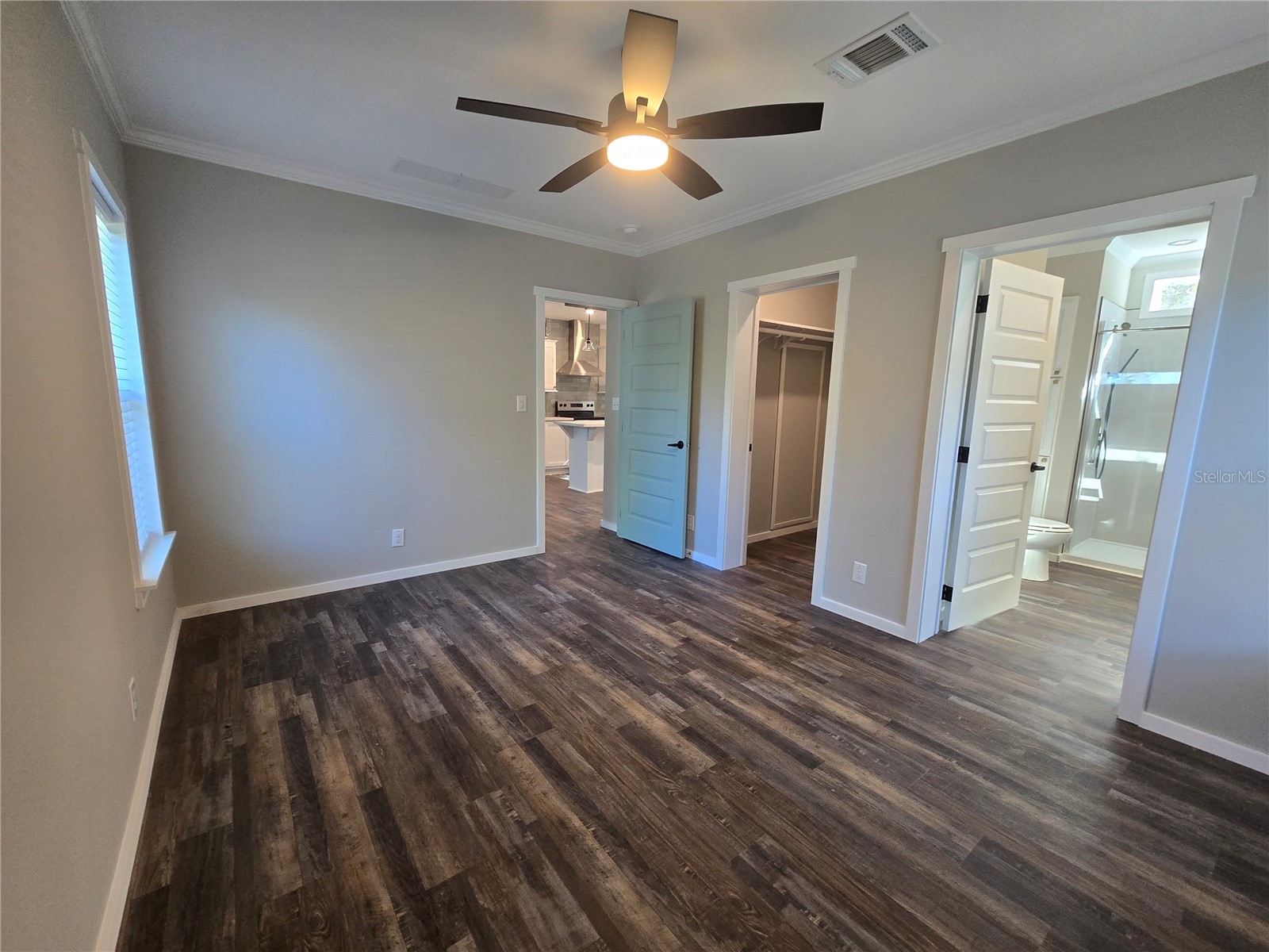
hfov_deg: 106.2
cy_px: 476
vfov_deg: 89.9
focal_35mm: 13
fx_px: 477
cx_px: 634
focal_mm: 2.2
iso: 250
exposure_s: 1/60
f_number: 2.2
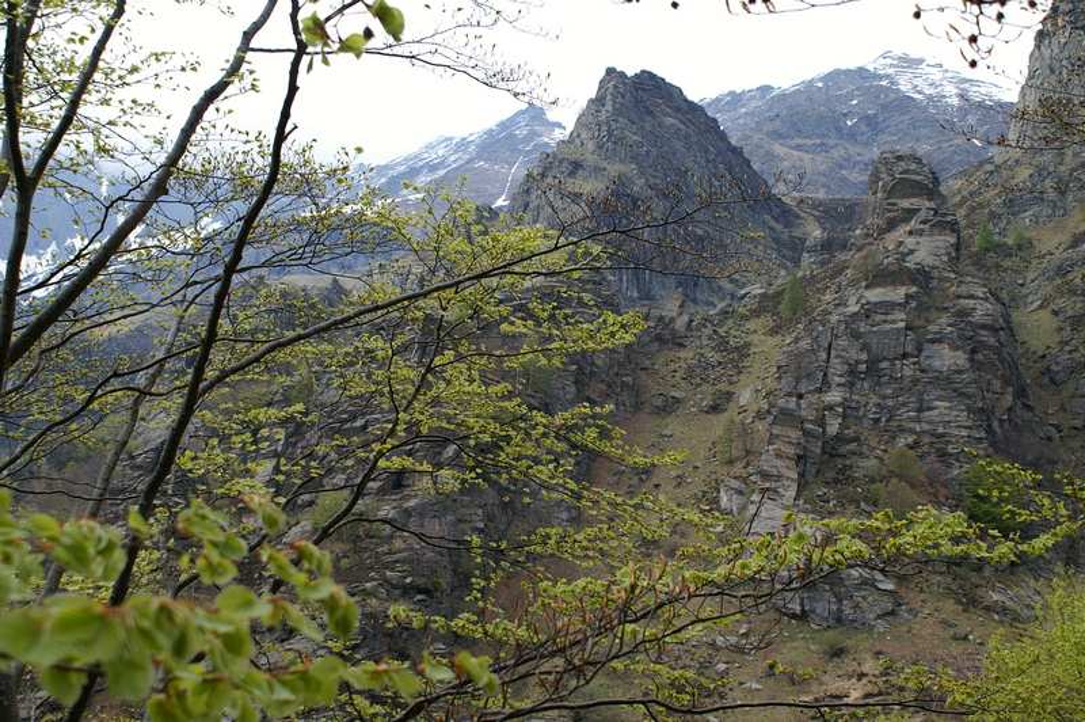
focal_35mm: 52
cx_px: 542
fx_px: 1581
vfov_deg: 25.7
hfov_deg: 37.9
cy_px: 361
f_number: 5.6
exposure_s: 1/320
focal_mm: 35
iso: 100
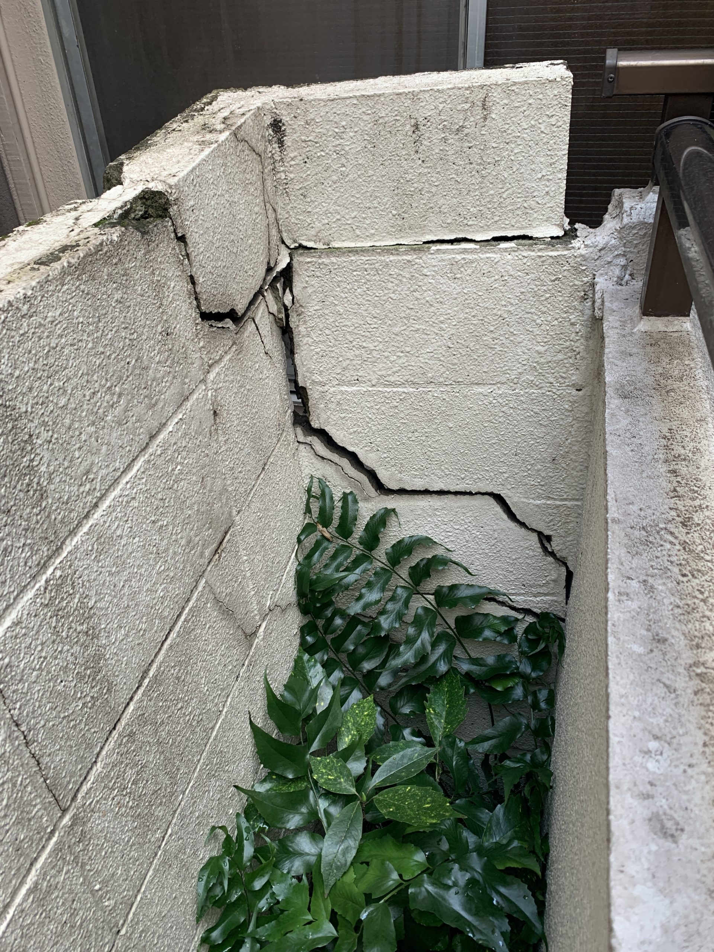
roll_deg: +3.2
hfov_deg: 53.1
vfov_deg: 67.3
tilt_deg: -31.3
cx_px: 357
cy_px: 476
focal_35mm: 26
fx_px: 715
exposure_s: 1/121
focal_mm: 4.25
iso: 50
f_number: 1.8
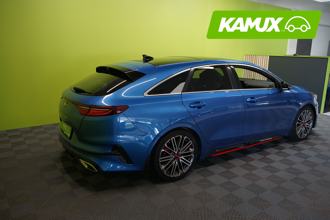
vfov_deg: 46.4
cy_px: 110
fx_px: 257
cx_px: 165
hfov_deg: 65.5
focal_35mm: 28
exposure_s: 1/30
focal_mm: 28
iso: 1250
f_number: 7.1
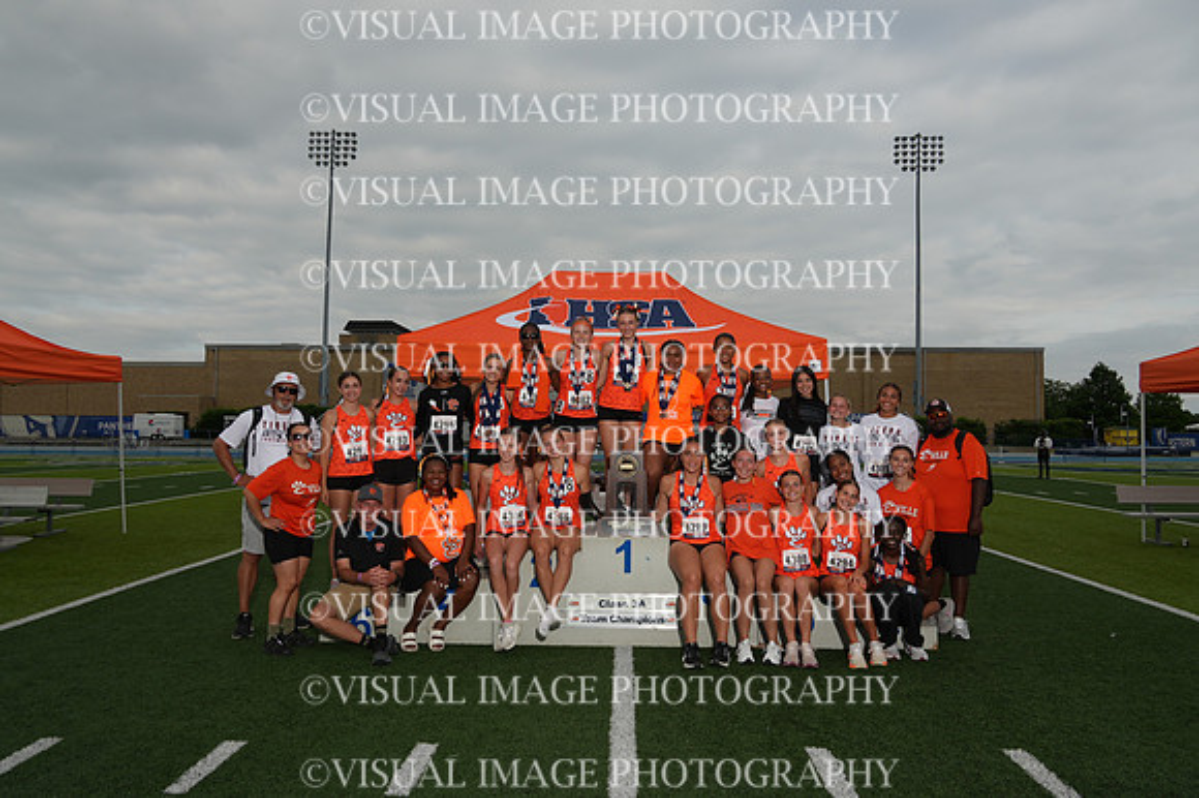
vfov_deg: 47.9
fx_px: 899
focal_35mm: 27
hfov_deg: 67.4
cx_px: 600
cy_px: 399
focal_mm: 18
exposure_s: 1/160
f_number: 10
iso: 100
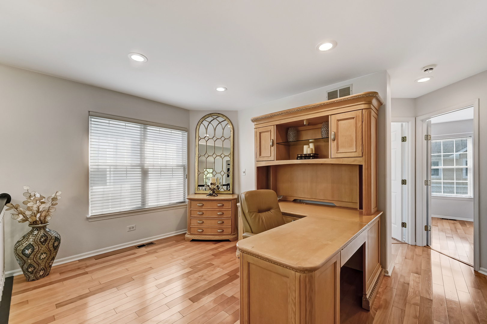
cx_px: 244
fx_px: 189
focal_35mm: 14
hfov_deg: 104.3
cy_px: 162
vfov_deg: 81.2
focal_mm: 14
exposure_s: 1/100
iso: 400
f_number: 8
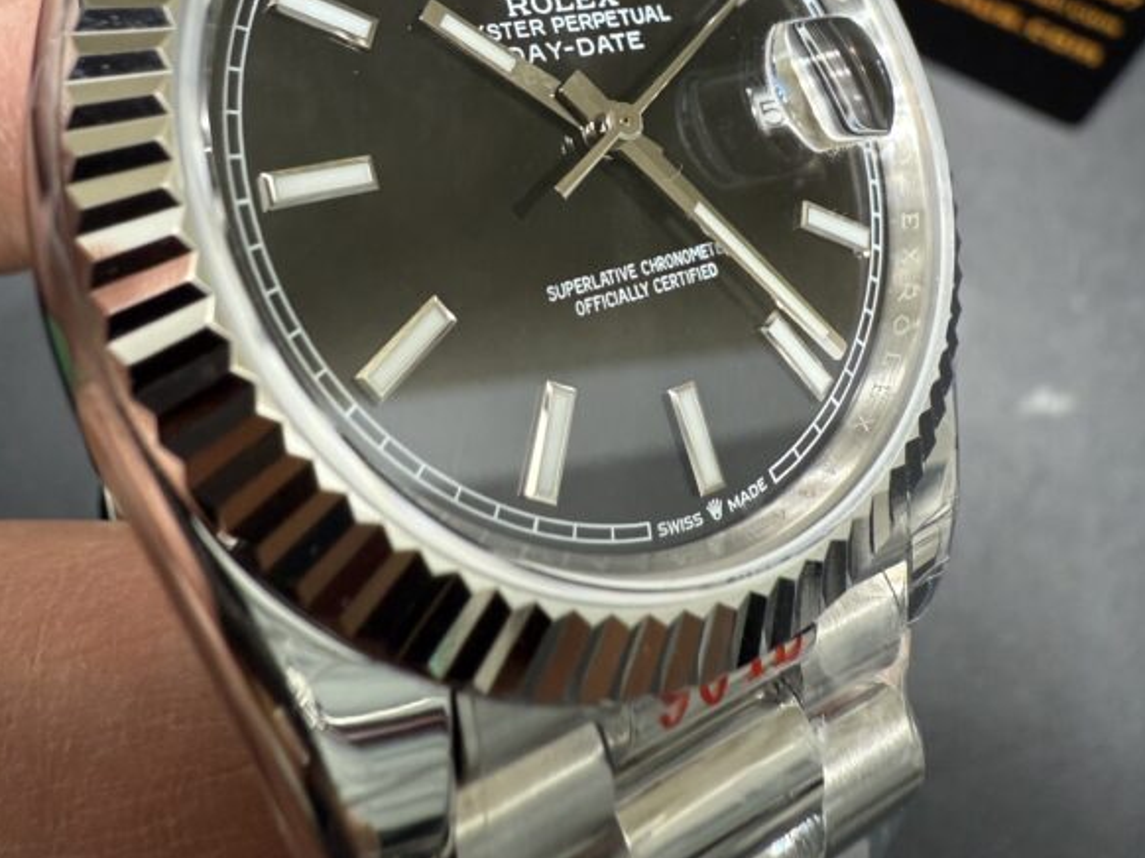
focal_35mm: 33
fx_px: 1091
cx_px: 580
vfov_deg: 40.8
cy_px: 150
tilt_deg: -72.6
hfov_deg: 55.4
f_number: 2.2
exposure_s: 1/71
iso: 200
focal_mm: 2.22
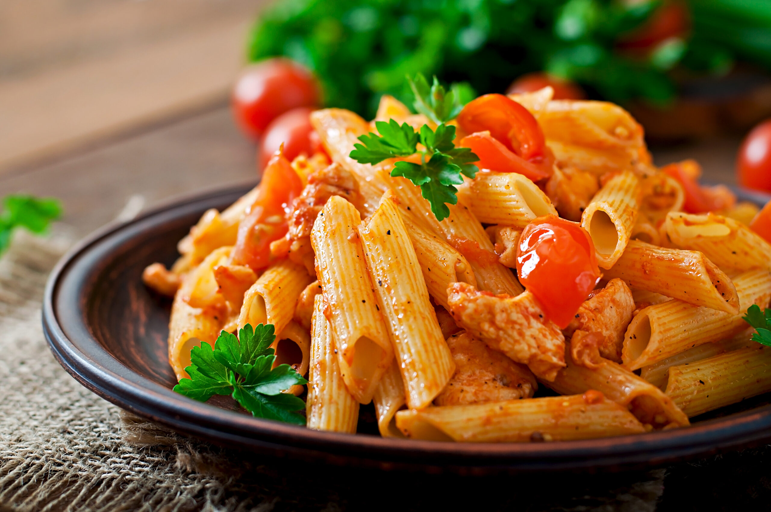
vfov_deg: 18.1
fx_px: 1604
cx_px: 386
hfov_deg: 27.0
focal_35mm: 75
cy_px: 256
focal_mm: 50
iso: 100
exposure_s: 1/200
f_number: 4.5
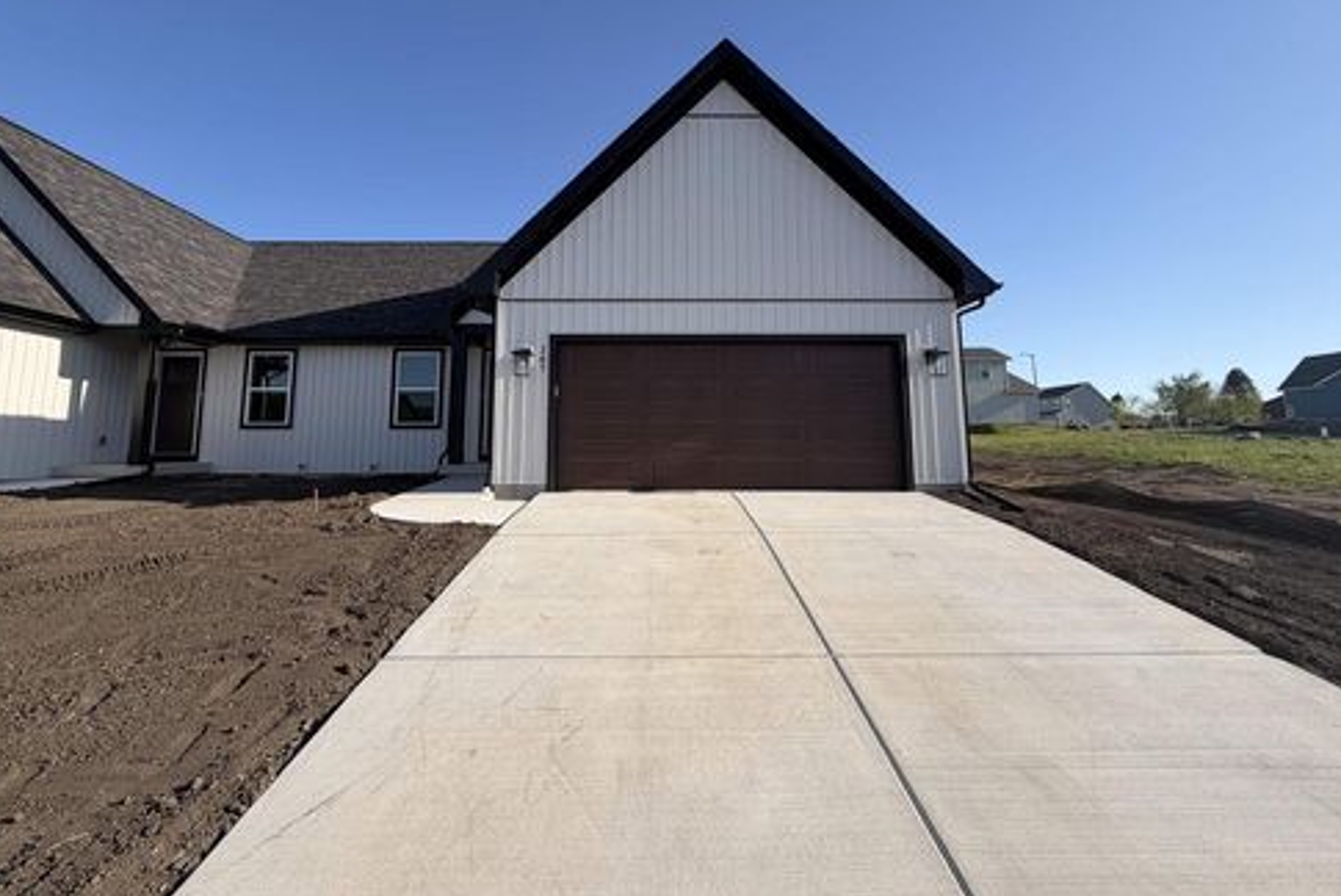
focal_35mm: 15
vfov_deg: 76.9
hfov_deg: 100.3
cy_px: 383
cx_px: 655
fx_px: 559
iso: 25
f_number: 2.2
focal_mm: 2.22
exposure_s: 1/770
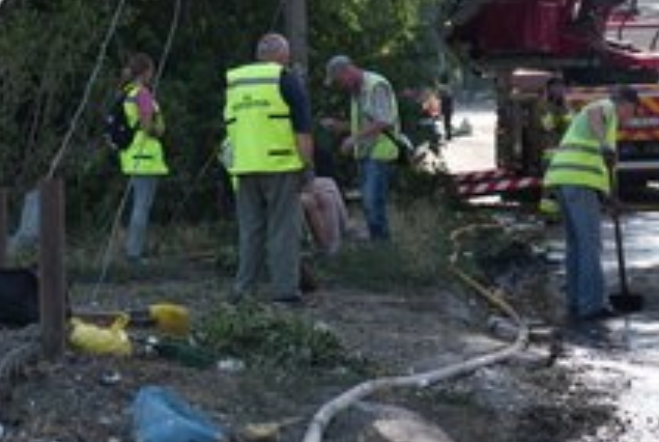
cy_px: 95
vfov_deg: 10.4
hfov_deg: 15.5
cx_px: 214
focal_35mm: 132
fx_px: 2420
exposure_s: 1/640
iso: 100
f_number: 2.8
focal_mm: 70
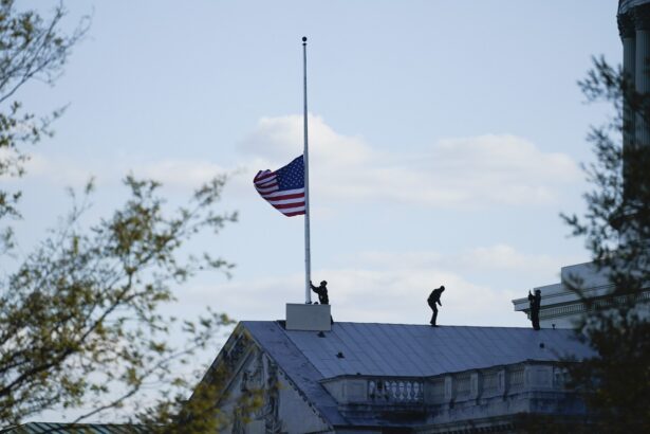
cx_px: 325
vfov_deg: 3.4
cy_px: 217
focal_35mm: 400
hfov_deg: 5.2
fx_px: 7222
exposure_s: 1/1250
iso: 125
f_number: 5.6
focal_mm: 400
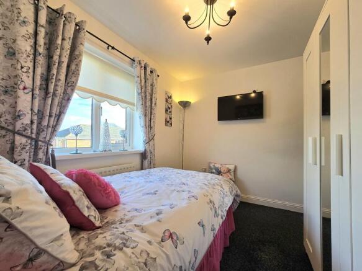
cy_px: 136
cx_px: 181
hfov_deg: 106.2
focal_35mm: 13
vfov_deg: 89.9
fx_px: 136
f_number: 2.2
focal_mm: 2.2
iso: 50
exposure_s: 1/101
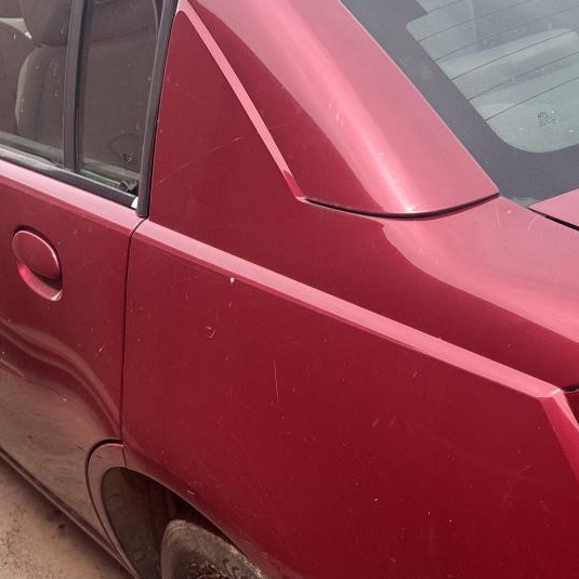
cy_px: 395
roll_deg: +5.5
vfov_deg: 30.8
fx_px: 1041
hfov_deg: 29.8
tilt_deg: -31.1
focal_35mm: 55
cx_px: 517
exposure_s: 1/1124
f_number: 1.5
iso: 50
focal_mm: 5.7
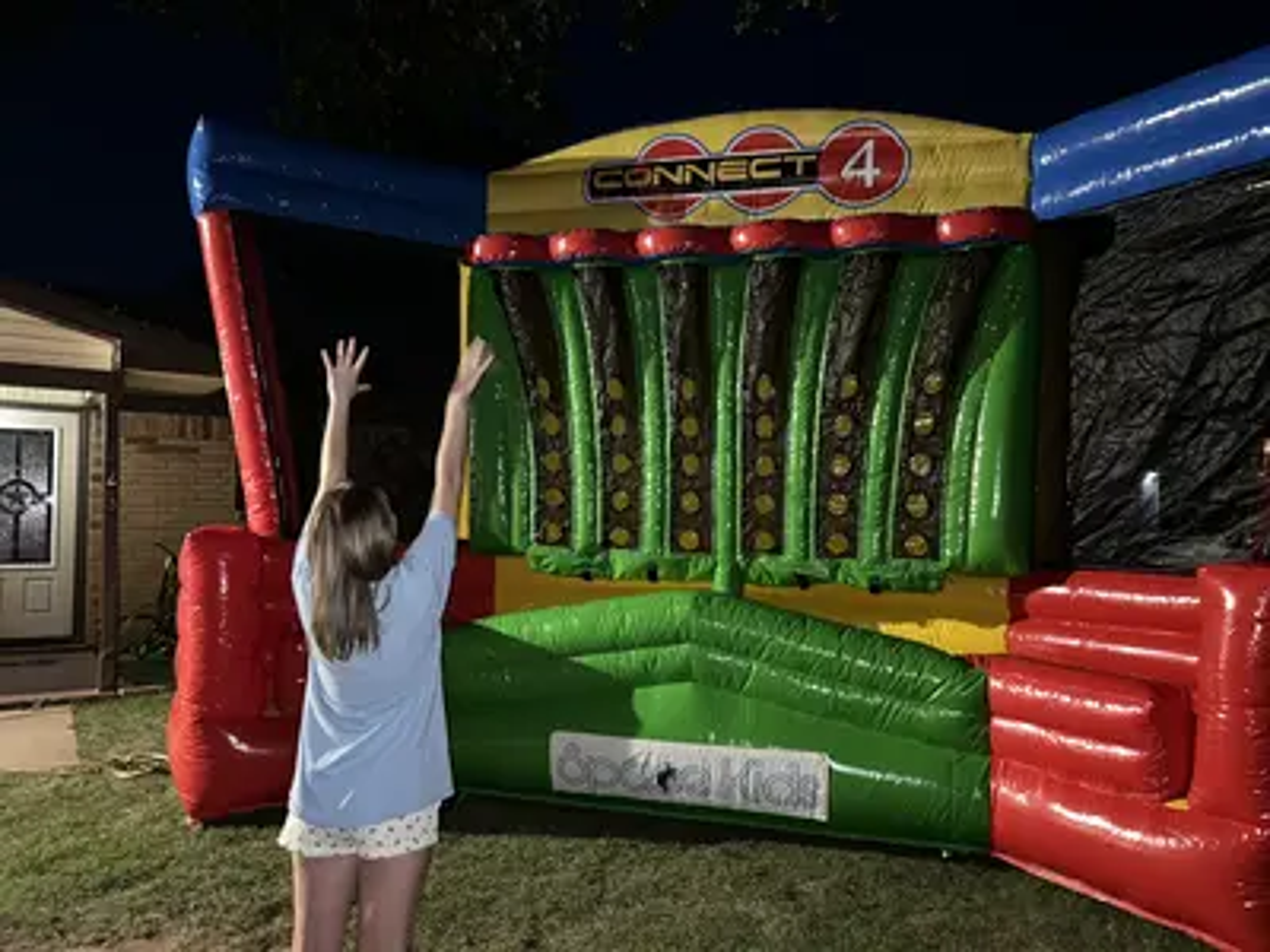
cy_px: 476
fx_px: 954
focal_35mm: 26
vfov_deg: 53.1
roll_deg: -1.0
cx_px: 635
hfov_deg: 67.3
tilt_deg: +0.6
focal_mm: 5.7
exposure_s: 1/4
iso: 500
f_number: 1.5
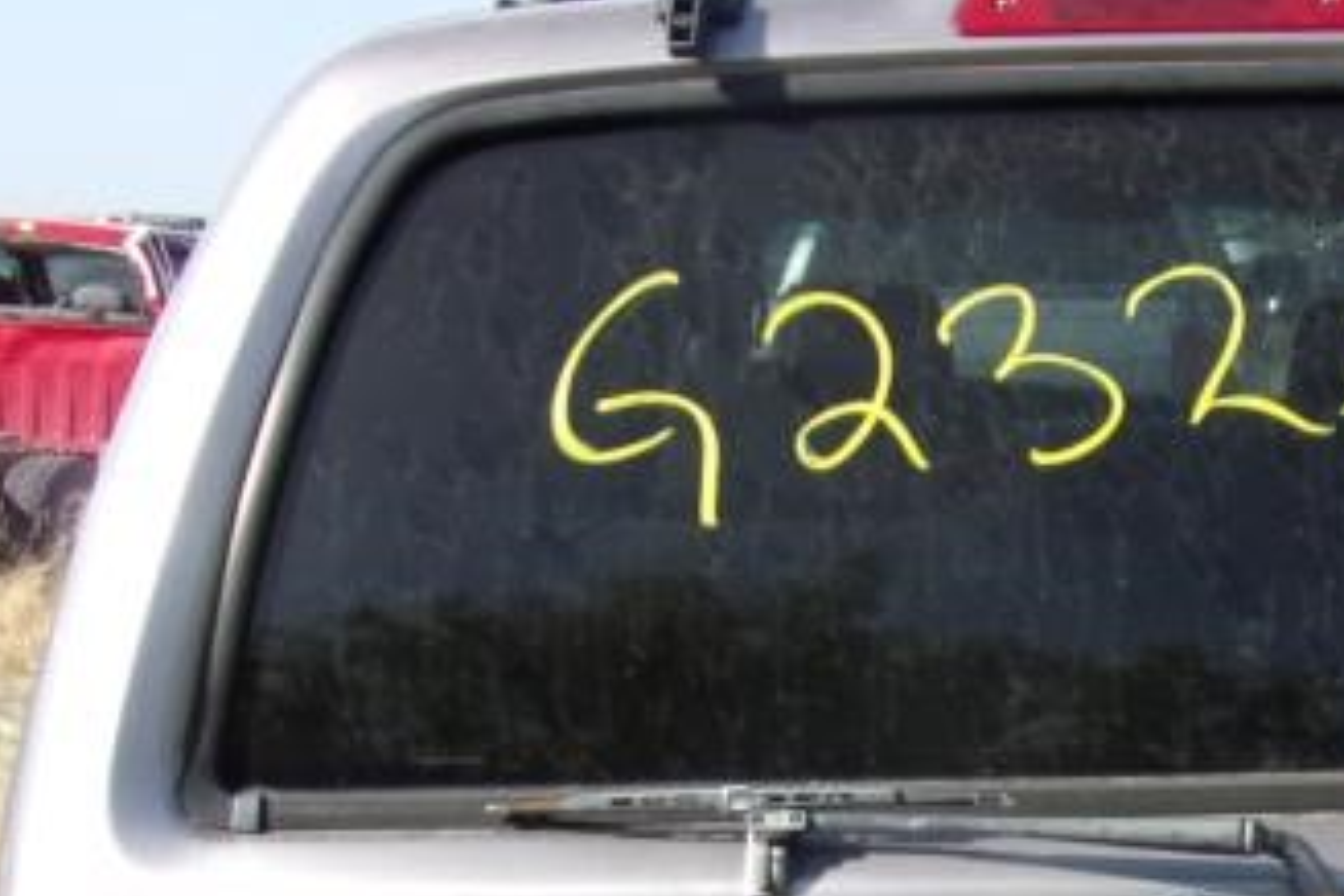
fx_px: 2277
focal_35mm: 61
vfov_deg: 21.4
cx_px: 1138
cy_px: 925
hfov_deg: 31.7
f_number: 3.3
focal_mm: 4.3
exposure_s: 1/640
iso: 80
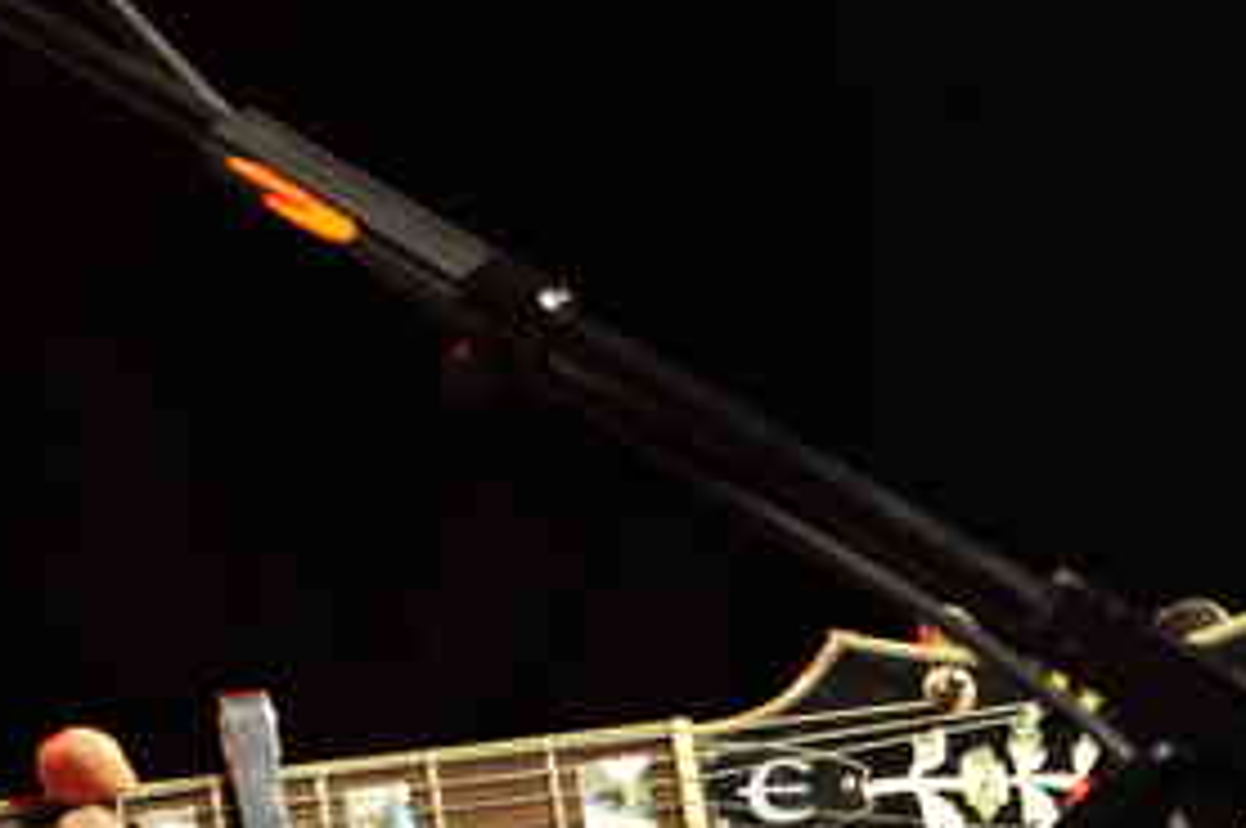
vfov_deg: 3.6
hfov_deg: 5.3
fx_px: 13240
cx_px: -738
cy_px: 135
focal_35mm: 383
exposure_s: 1/160
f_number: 2.8
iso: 3200
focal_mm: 112
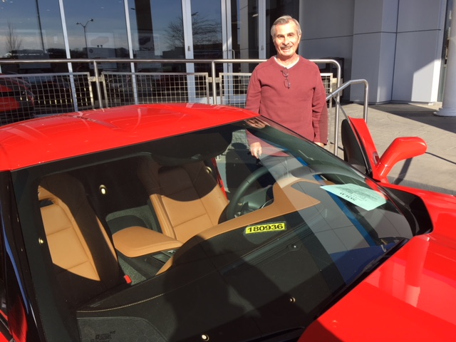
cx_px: 228
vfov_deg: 48.2
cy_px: 171
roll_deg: +1.7
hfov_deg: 61.7
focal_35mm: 29
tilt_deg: -14.1
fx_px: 382
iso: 25
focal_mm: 4.15
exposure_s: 1/615
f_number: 2.2
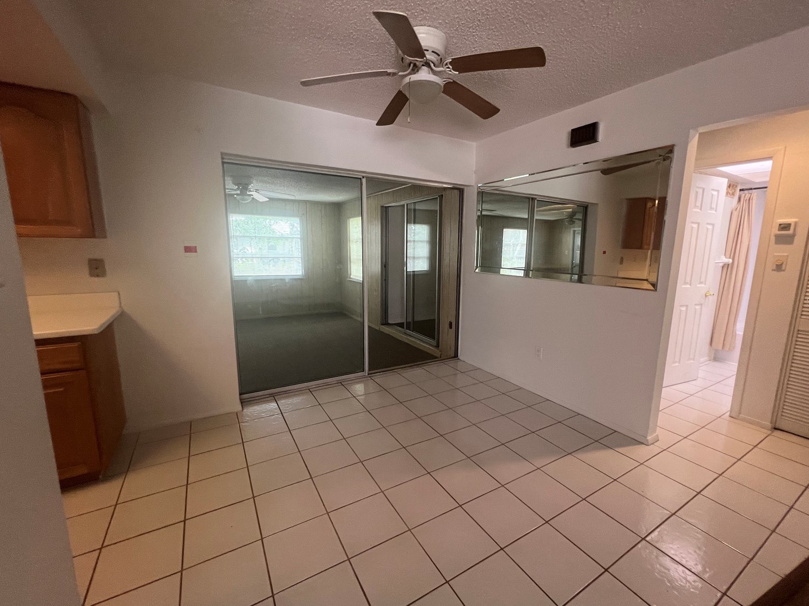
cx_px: 422
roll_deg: -2.0
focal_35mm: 14
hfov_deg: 102.0
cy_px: 301
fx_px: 327
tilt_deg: -9.3
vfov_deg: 85.7
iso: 160
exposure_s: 1/60
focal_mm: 1.57
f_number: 1.8
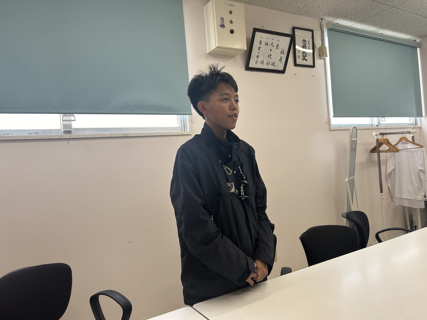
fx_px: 321
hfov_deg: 67.3
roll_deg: +4.7
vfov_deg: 53.1
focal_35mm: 26
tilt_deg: -1.2
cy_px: 160
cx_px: 214
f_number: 1.5
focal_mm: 5.7
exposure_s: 1/149
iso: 40
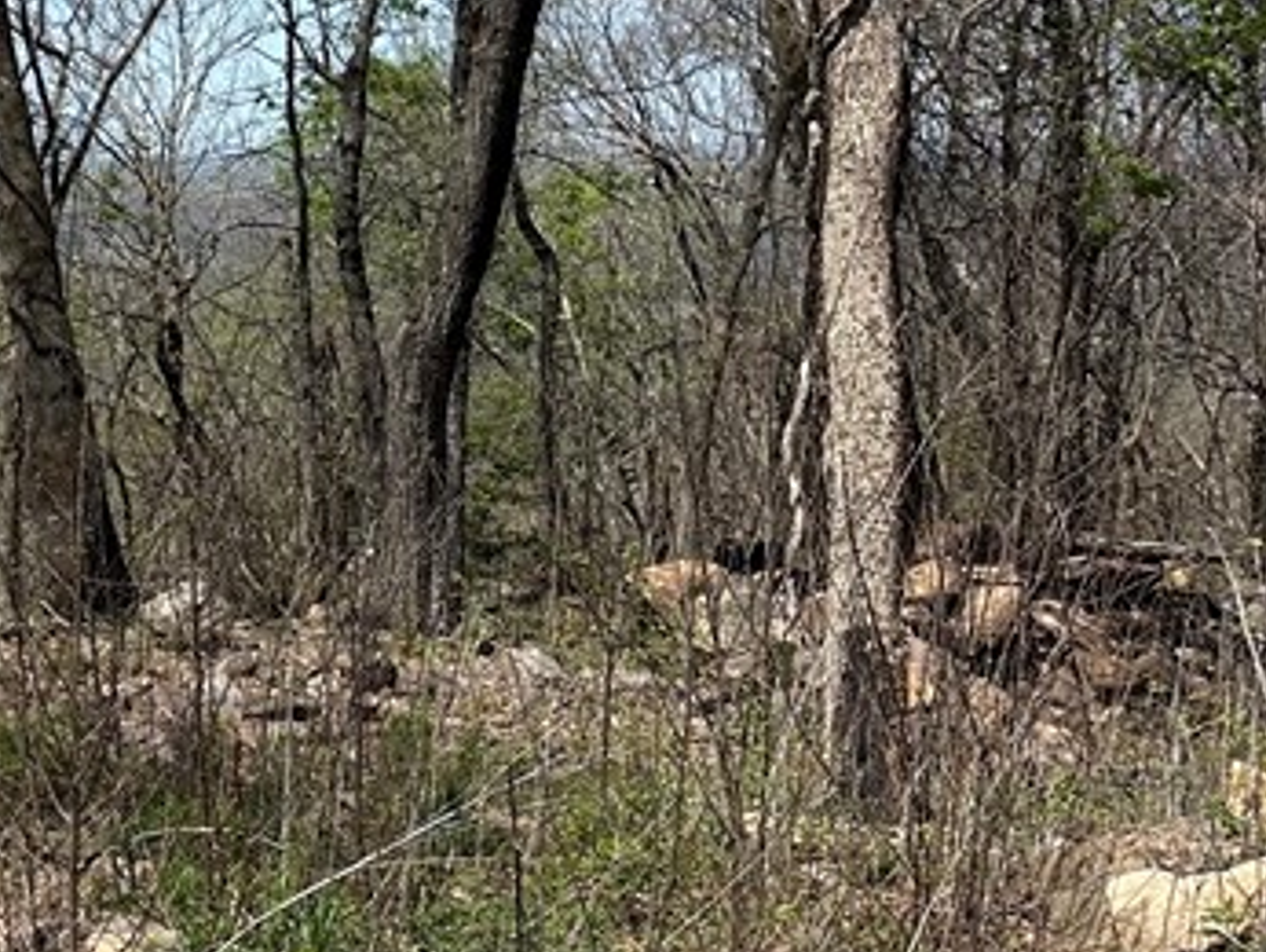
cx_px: -604
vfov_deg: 20.7
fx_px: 2598
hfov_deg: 22.7
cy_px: 406
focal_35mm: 71
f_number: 1.78
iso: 80
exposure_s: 1/3472
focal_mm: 6.86
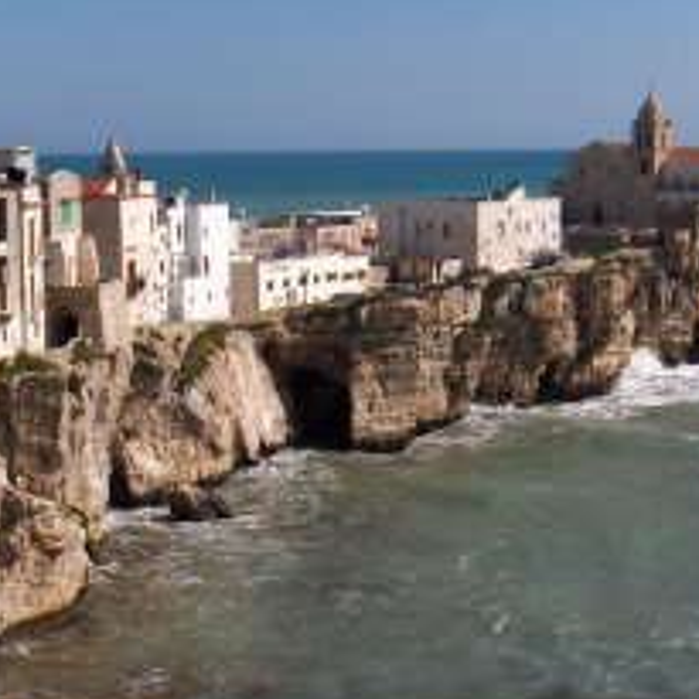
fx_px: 1919
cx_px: 341
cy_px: 404
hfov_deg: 20.6
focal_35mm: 84
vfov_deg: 20.6
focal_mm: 8
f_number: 4.8
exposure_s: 1/1235
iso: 50
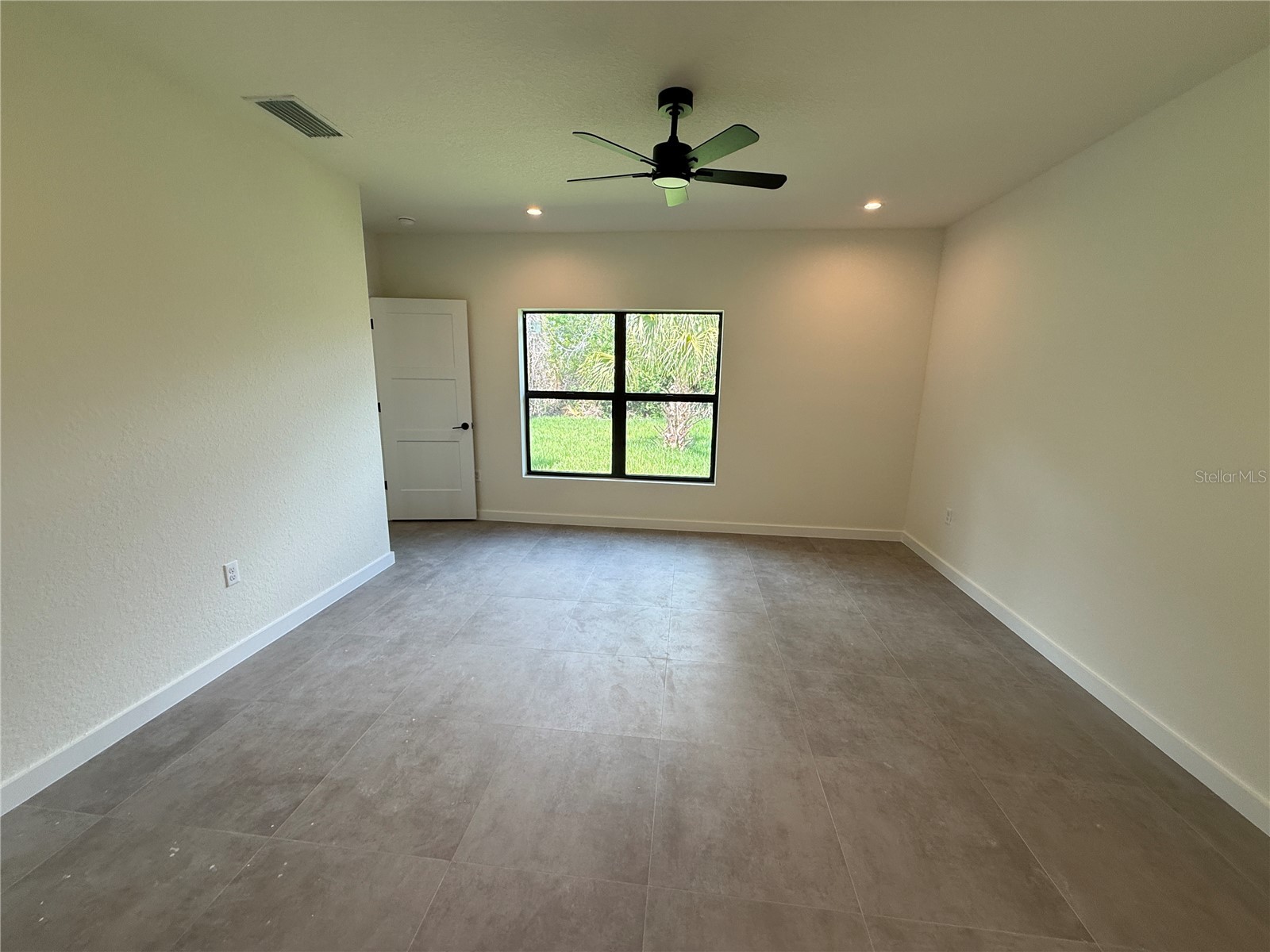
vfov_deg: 85.7
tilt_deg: -12.7
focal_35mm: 14
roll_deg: +0.3
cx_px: 635
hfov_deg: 102.1
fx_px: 514
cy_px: 476
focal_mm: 2.22
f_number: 2.2
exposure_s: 1/120
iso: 80
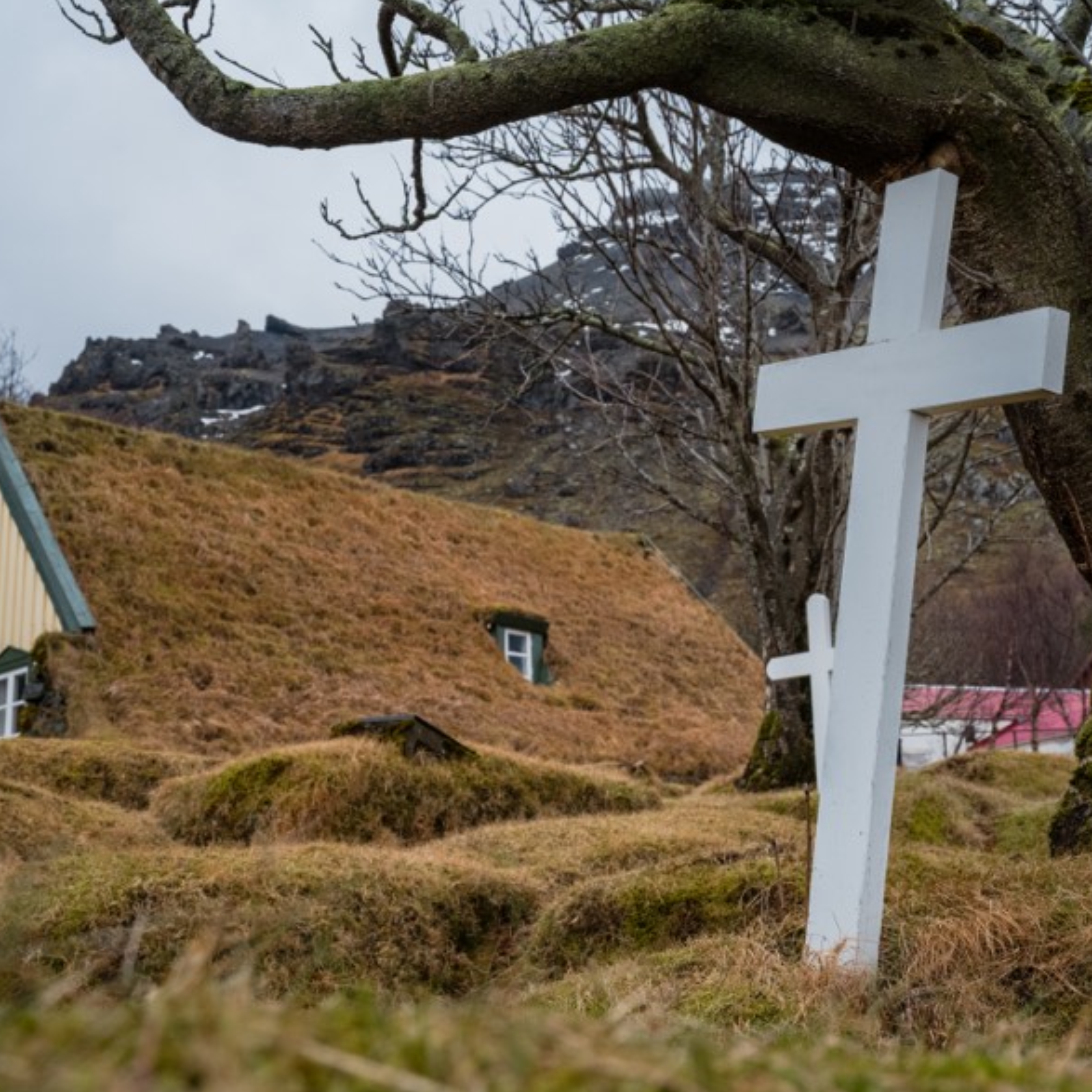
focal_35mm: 44
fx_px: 1558
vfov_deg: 38.6
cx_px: 612
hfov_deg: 38.6
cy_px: 554
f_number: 9
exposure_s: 1/125
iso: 1600
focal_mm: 33.5
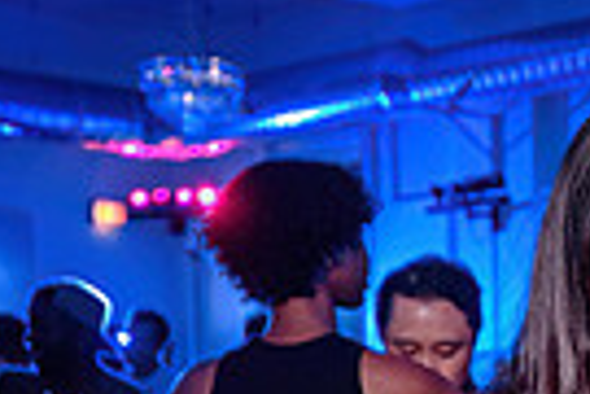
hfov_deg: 17.5
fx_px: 1786
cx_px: 780
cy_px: 616
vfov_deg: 11.9
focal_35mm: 109
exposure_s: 1/50
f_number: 3.2
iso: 800
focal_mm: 24
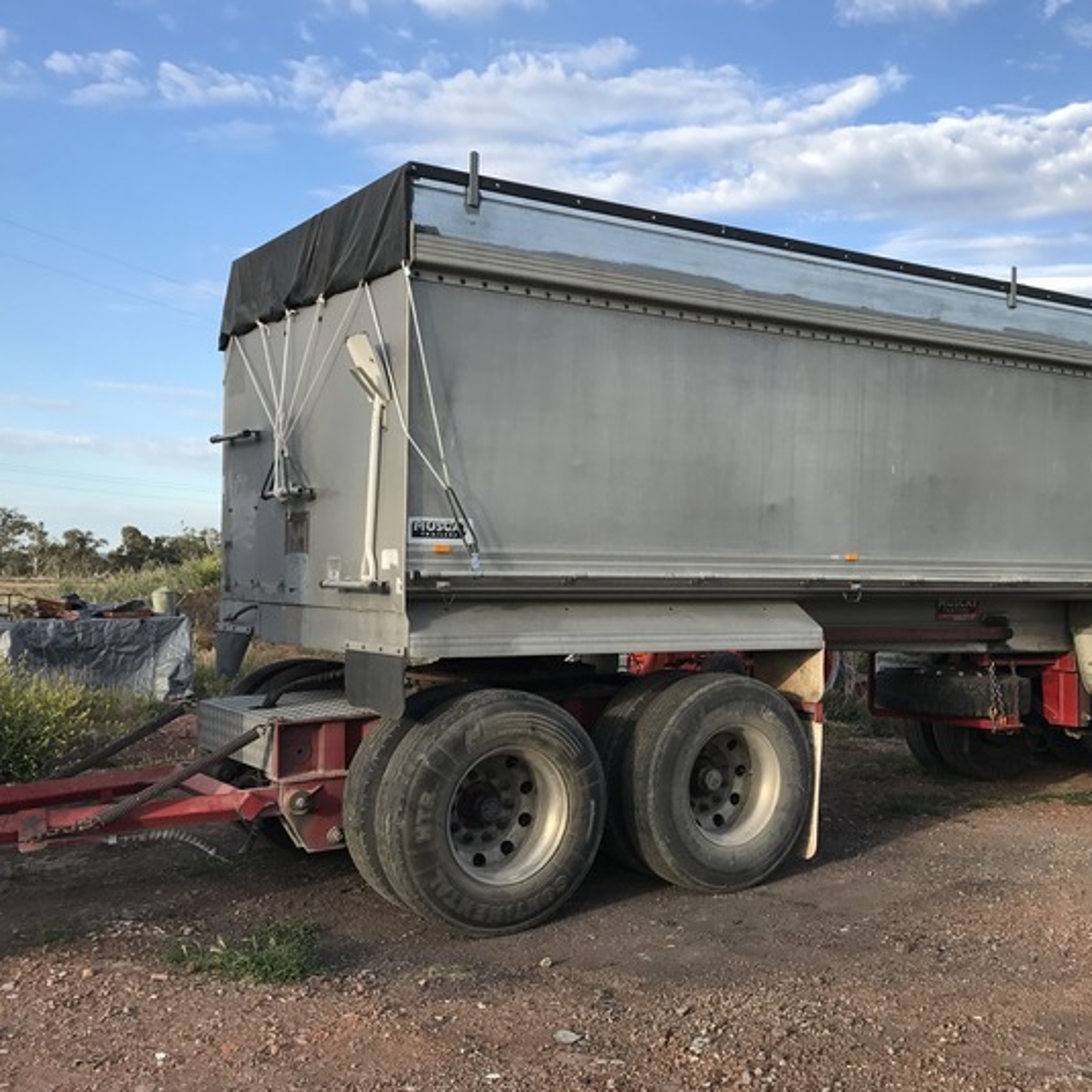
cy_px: 547
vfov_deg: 44.9
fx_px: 1321
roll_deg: -0.5
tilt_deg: +3.1
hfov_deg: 44.5
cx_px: 696
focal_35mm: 37
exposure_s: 1/1008
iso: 20
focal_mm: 3.99
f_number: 1.8
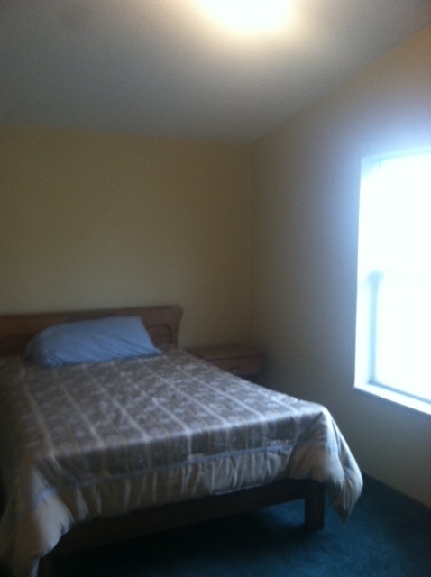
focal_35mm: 35
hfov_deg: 40.6
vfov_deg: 52.7
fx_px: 583
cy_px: 288
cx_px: 216
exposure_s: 1/15
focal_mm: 3.85
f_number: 2.8
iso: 160
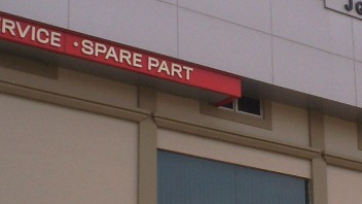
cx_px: 312
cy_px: 167
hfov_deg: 18.5
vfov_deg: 10.6
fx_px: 1094
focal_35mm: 114
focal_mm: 6.3
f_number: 4.6
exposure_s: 1/1250
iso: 64
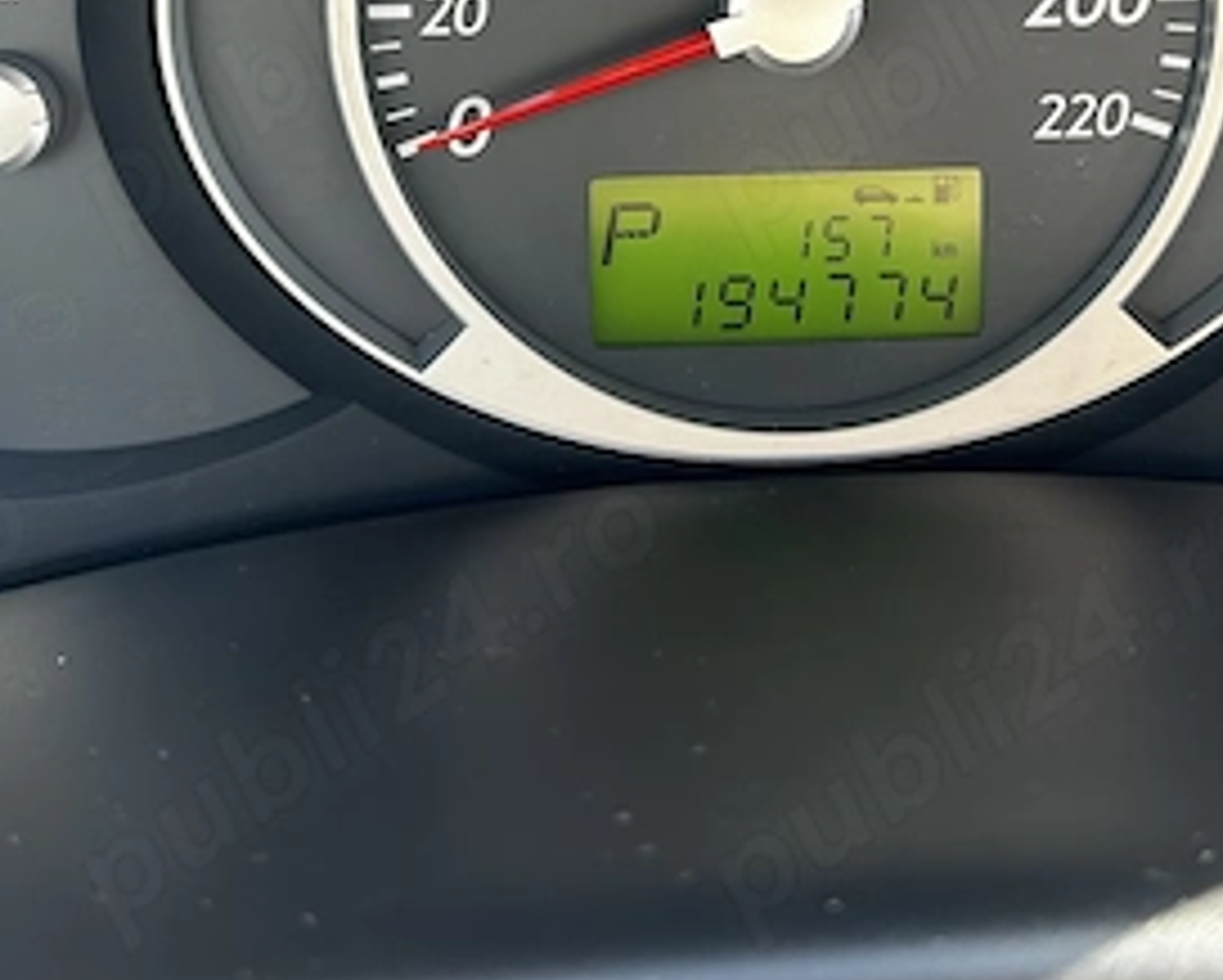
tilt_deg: -34.8
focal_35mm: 56
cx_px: 683
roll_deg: +0.3
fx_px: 2028
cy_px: 63
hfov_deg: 33.5
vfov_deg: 26.1
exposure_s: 1/121
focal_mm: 5.7
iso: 80
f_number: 1.5
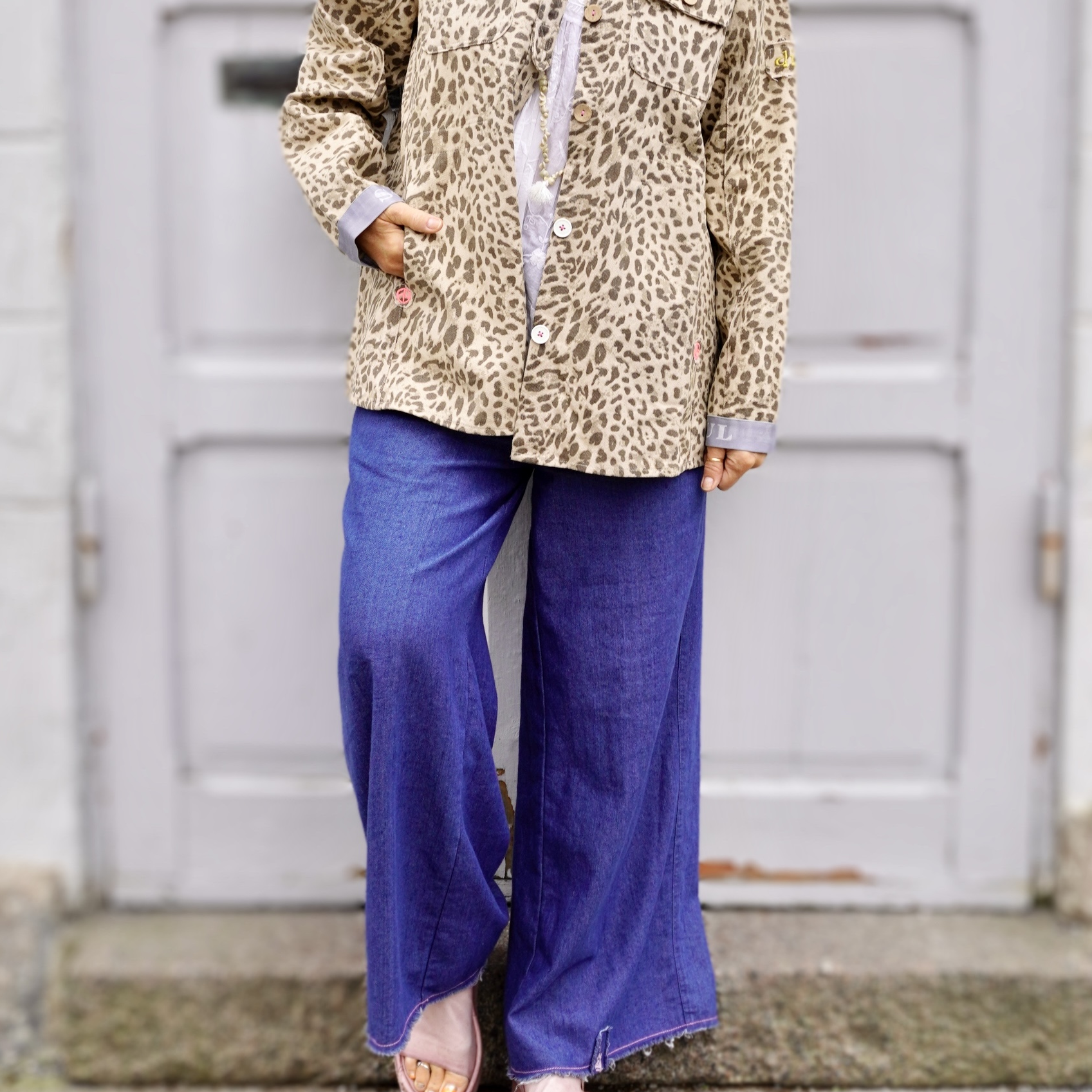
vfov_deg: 33.9
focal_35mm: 50
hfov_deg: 34.0
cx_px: 546
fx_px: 1785
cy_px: 411
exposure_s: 1/100
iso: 100
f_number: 5
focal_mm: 26
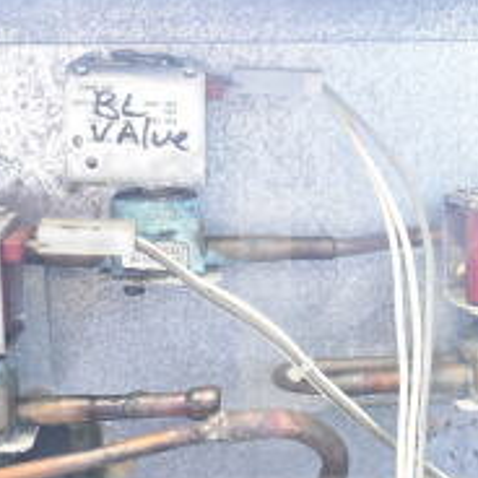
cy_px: 394
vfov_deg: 17.7
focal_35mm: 97
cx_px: 460
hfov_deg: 17.5
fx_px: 1522
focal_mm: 23
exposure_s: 1/40
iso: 1800
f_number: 3.8
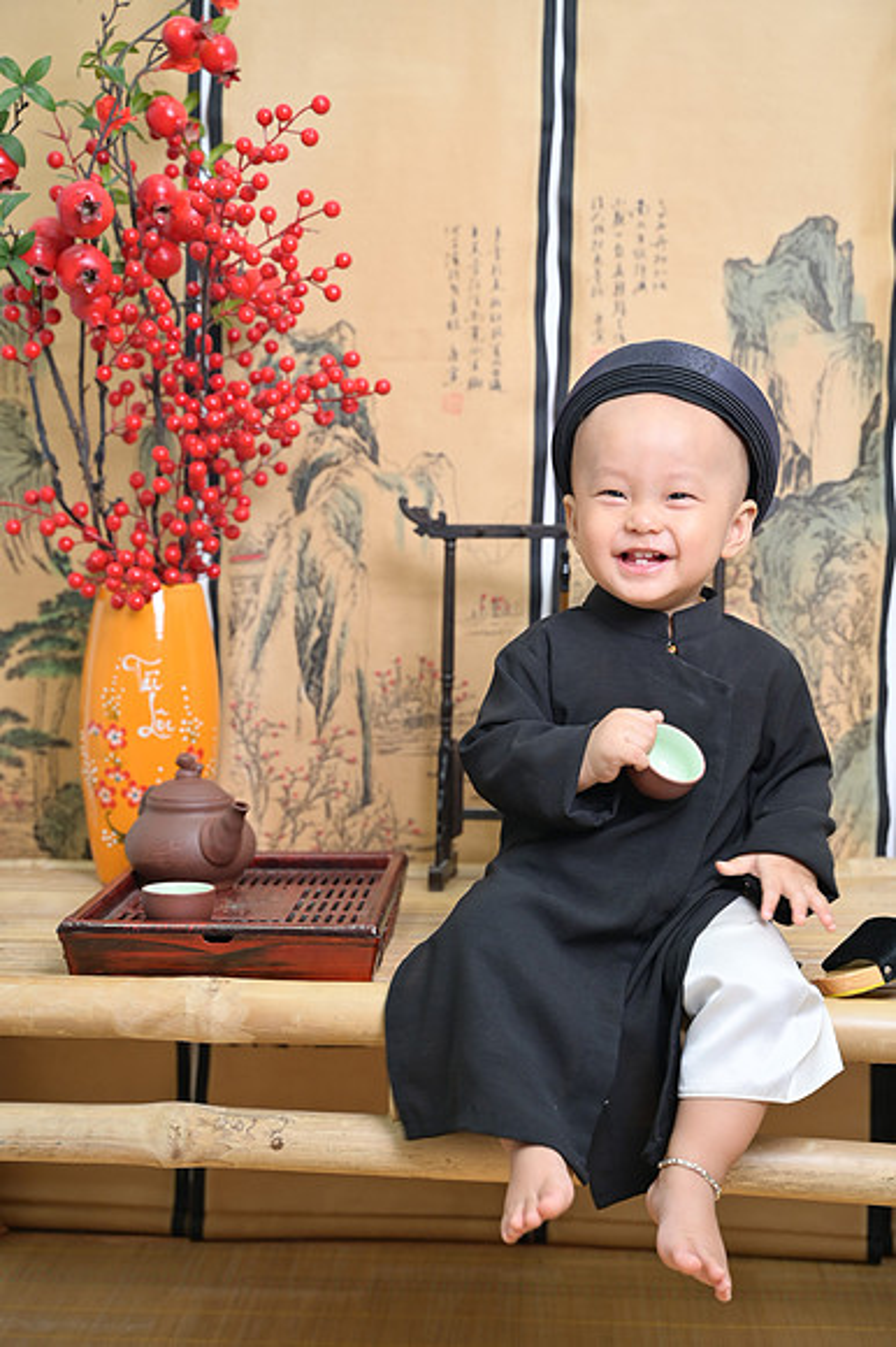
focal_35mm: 53
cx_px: 448
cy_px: 674
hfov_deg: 25.5
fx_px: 1981
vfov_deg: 37.5
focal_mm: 53
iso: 400
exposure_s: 1/100
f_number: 3.5
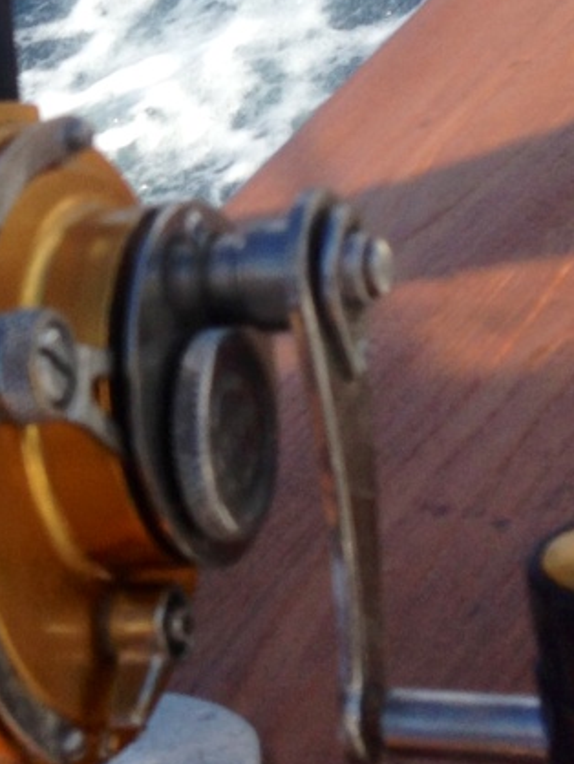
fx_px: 2231
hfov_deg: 13.9
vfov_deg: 19.4
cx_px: -241
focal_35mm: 101
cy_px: 234
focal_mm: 4.13
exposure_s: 1/1261
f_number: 2.4
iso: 50
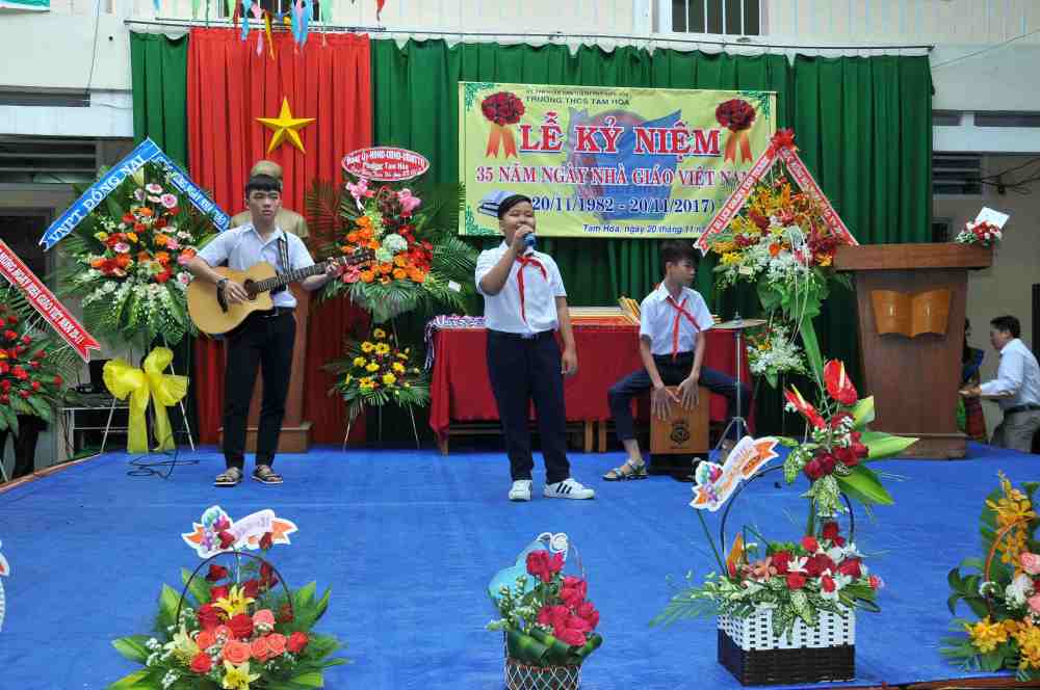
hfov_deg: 57.3
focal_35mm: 33
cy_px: 345
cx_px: 520
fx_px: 952
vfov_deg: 39.9
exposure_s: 1/40
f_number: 9
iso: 200
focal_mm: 22
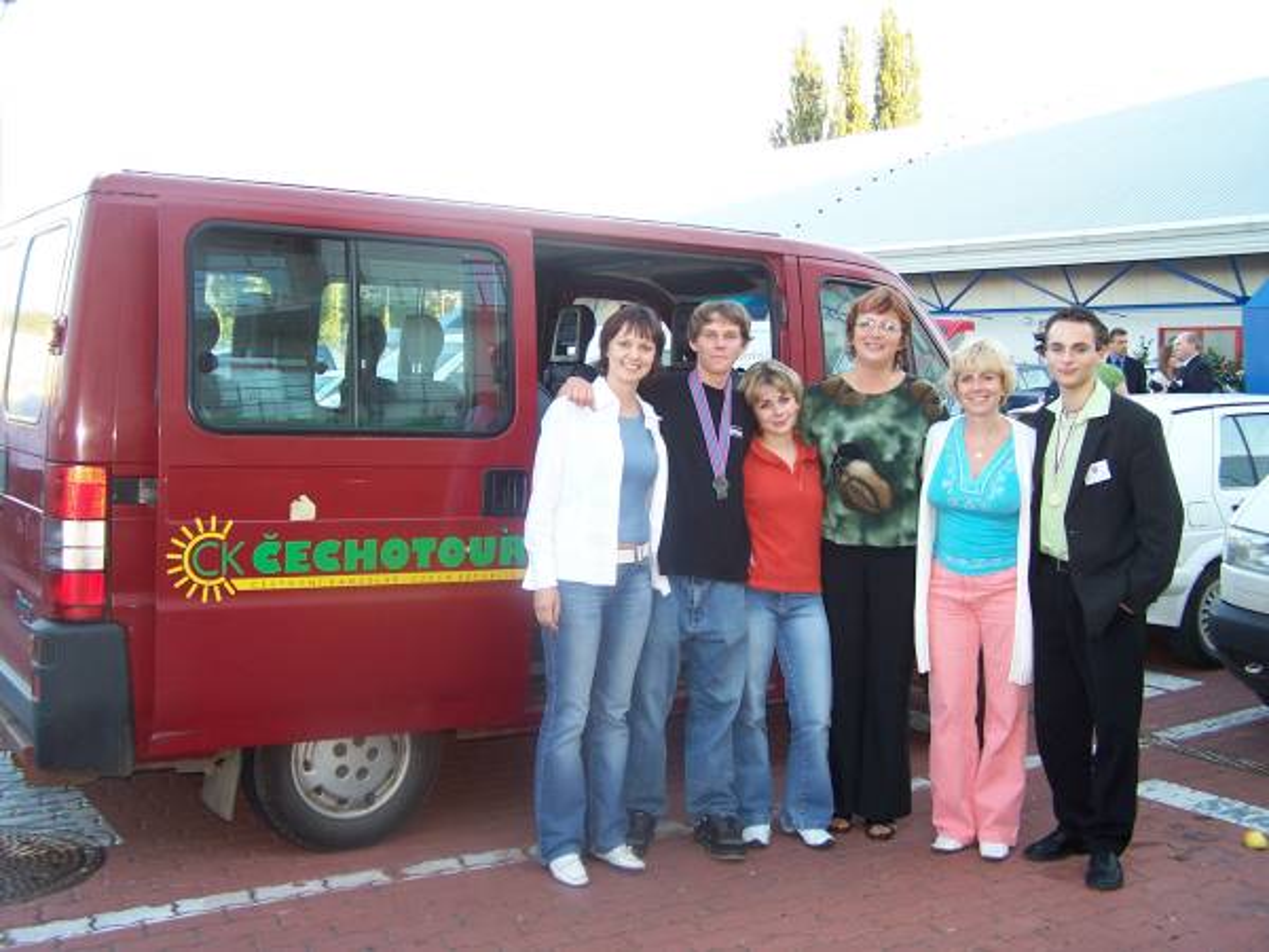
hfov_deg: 49.0
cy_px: 476
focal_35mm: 38
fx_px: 1393
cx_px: 634
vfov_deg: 37.7
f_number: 2.8
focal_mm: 6.3
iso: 80
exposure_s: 1/60
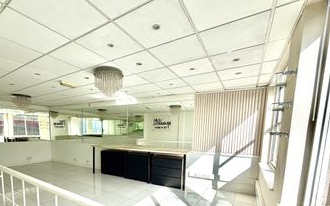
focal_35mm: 18
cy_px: 149
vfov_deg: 62.0
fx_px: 162
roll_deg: -1.1
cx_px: 140
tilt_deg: -6.7
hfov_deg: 90.4
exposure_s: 1/770
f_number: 2.2
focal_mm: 2.22
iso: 25
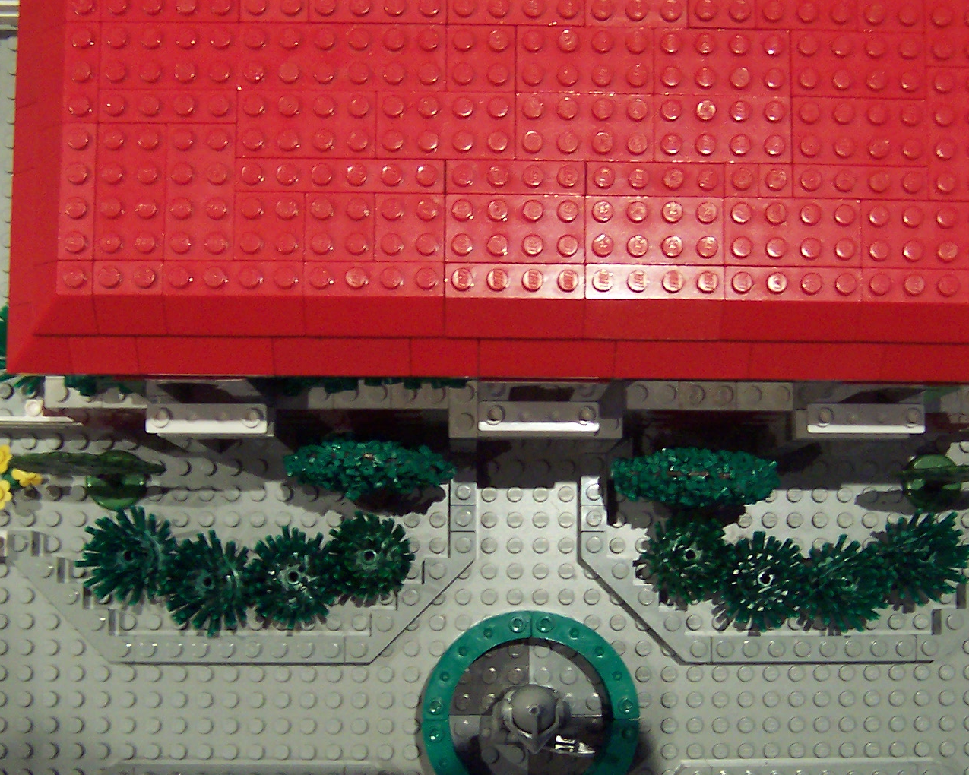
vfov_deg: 27.1
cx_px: 532
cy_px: 462
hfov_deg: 33.5
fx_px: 1606
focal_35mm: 56
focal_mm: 5.6
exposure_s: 1/20
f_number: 2.8
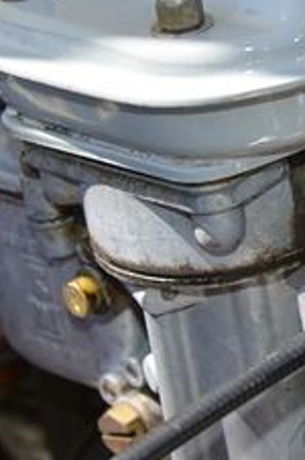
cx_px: 748
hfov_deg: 6.4
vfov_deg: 10.0
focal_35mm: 204
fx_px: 2600
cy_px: -77
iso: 100
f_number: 5
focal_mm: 48
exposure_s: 1/200
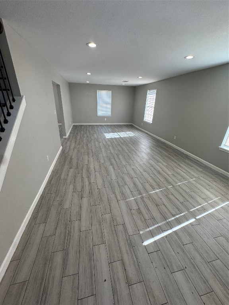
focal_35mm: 14
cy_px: 152
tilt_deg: -21.7
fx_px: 123
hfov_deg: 85.7
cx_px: 114
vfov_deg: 102.1
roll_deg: -0.8
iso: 100
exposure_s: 1/120
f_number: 2.2
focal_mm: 2.22
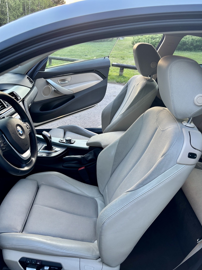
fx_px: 210
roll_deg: -0.4
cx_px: 99
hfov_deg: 51.4
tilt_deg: -27.0
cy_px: 135
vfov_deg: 65.3
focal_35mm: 27
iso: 125
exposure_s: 1/121
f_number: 1.6
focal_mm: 5.96
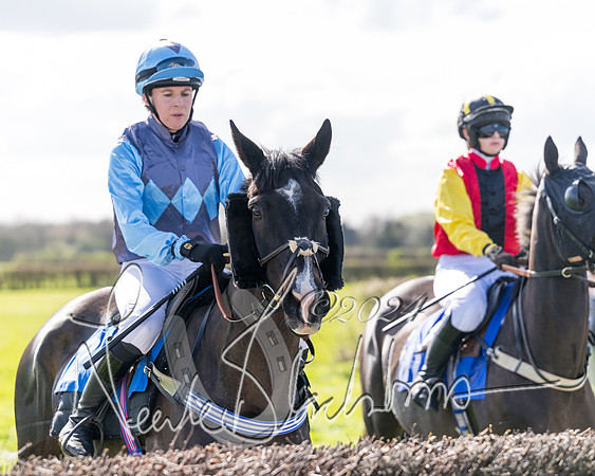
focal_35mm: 135
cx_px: 298
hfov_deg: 14.3
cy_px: 238
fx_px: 2379
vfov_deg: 11.4
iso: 400
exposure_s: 1/2000
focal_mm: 120
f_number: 4
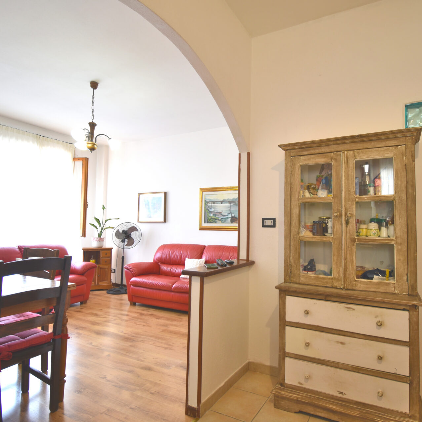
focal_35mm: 20
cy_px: 216
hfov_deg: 74.4
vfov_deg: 74.8
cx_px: 241
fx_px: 276
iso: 100
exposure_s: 1/3
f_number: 4.5
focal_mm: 10
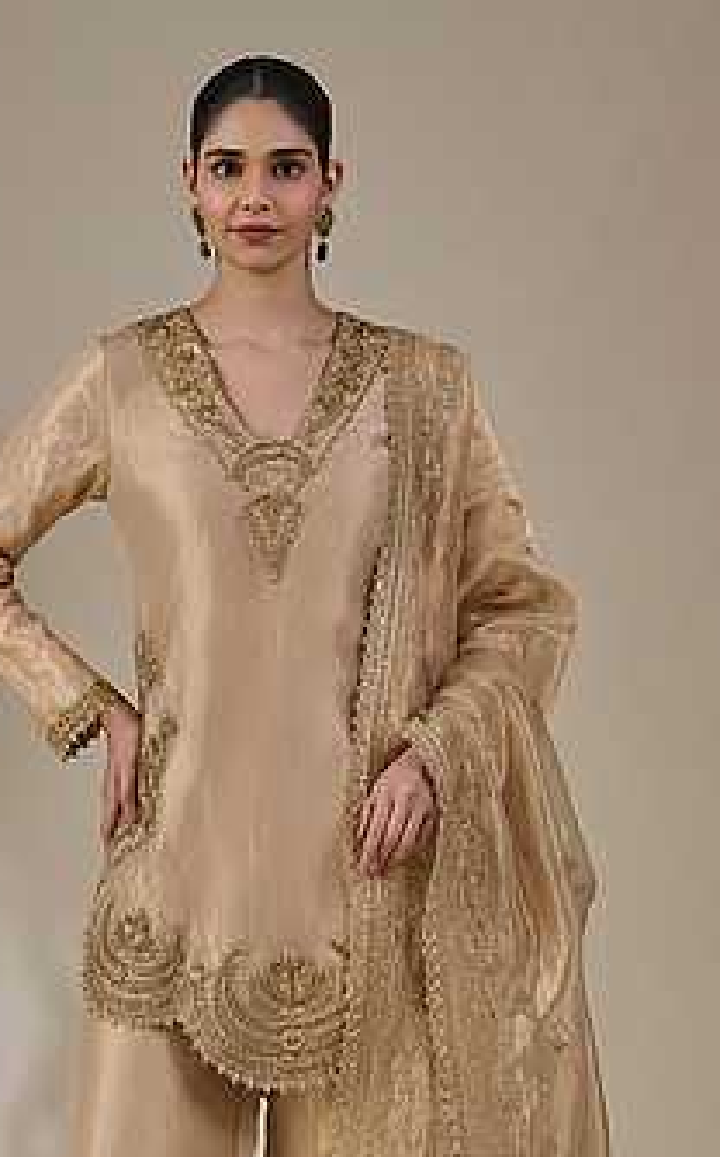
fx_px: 2424
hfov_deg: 16.9
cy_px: 902
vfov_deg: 26.4
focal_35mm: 77
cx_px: 273
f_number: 5.6
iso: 250
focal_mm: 48
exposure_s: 1/160
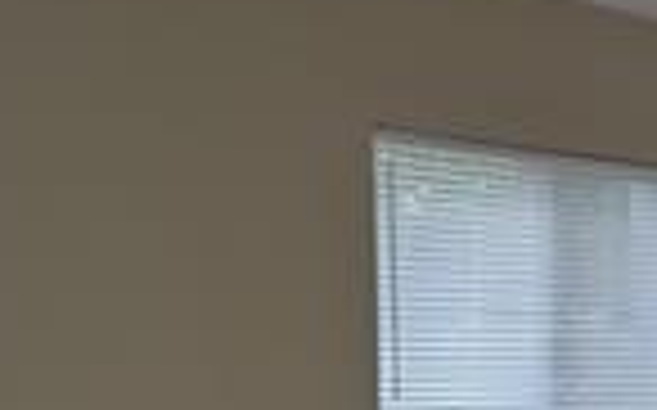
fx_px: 1986
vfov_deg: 11.5
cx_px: 1022
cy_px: 509
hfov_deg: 16.8
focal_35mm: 111
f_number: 1.85
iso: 72
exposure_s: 1/120
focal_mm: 6.81
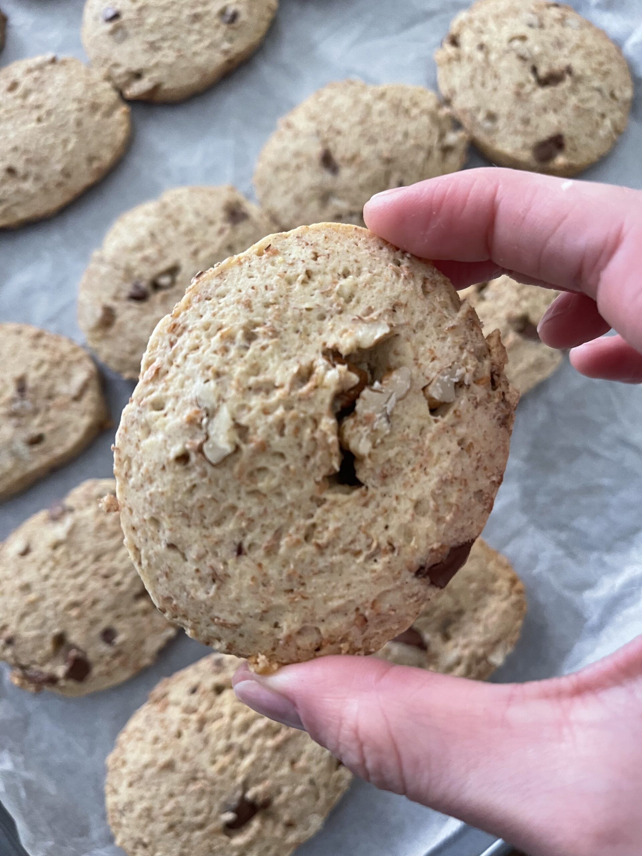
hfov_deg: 53.1
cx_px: 321
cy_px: 428
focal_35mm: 26
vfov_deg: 67.3
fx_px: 643
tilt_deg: -81.4
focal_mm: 5.1
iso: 250
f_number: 1.6
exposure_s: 1/60
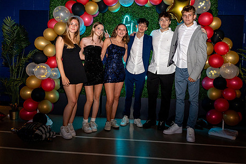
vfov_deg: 38.6
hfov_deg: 55.8
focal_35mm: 34
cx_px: 115
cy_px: 61
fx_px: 232
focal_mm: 26
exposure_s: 1/80
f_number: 4
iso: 1250
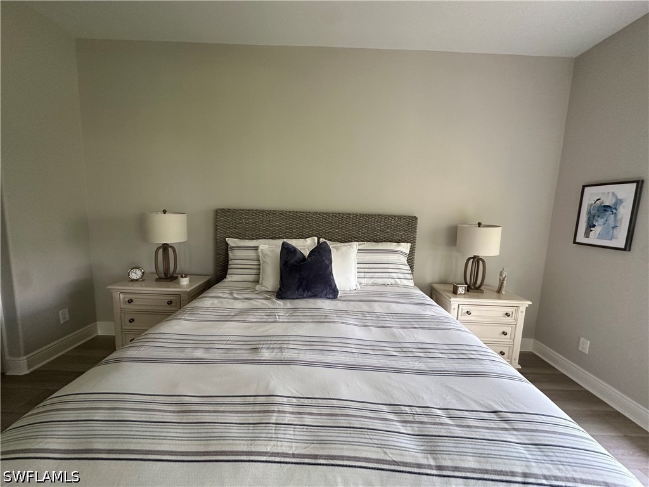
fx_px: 262
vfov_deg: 85.7
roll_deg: -2.7
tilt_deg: -7.7
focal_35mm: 14
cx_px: 324
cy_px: 244
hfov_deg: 102.1
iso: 320
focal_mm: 2.22
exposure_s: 1/84
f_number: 2.2
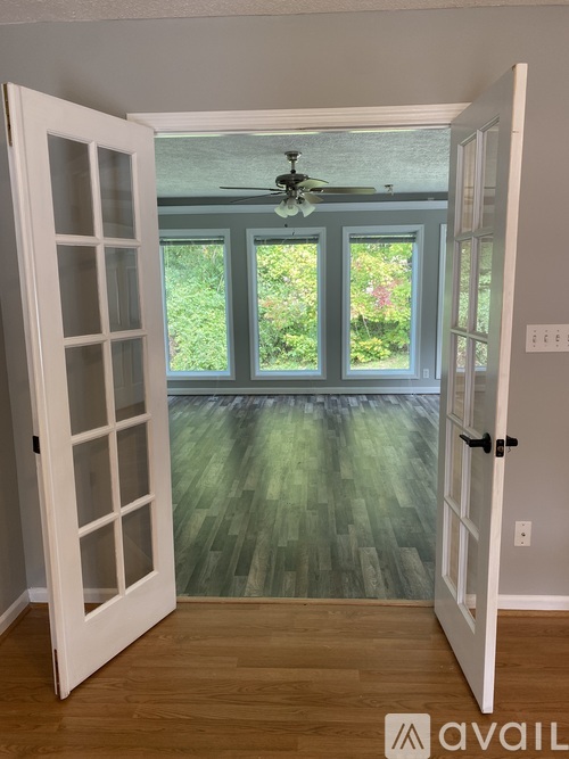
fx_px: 570
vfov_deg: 67.3
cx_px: 284
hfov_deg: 53.0
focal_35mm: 26
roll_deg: +0.5
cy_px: 380
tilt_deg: -9.0
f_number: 1.8
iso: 64
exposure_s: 1/60
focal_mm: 4.25
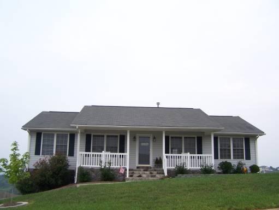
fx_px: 306
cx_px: 140
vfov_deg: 37.8
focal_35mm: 38
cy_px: 105
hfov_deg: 48.9
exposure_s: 1/90
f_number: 2.8
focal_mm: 6.3
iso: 80
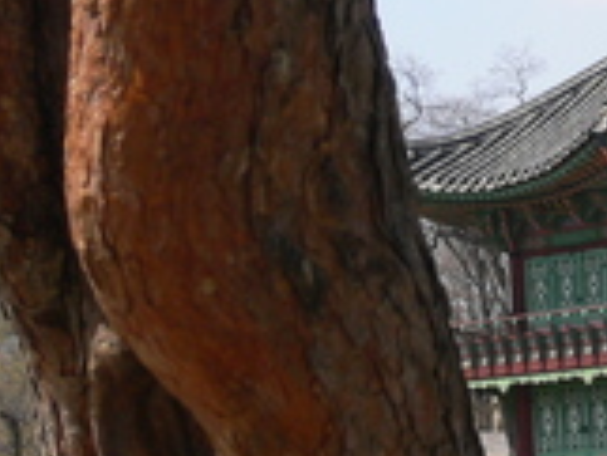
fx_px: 3597
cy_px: 130
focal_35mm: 205
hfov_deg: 9.5
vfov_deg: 7.3
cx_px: 713
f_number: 8
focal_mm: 11
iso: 64
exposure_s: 1/100
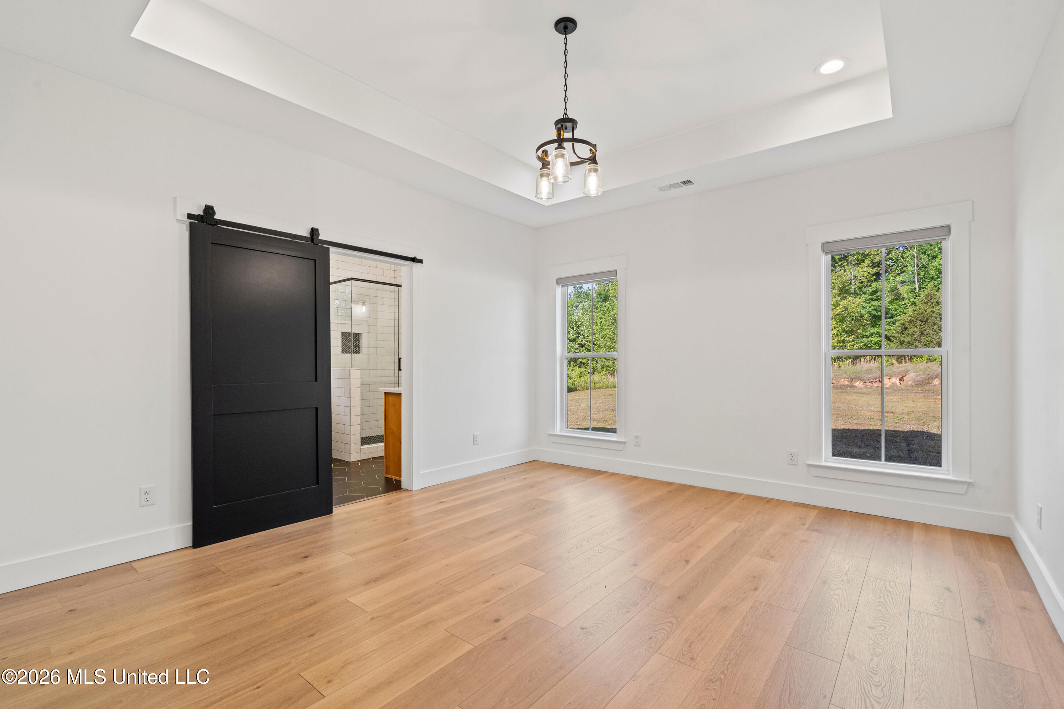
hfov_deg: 96.7
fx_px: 473
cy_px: 354
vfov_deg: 73.7
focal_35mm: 16
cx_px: 532
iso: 800
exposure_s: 1/25
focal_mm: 16
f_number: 9
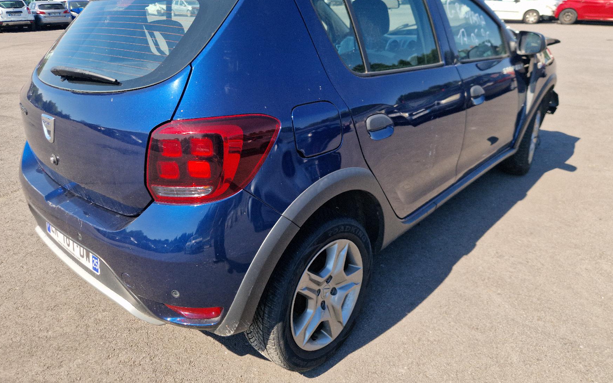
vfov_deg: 49.1
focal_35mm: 25
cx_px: 304
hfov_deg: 72.5
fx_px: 418
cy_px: 161
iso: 50
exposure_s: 1/714
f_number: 1.8
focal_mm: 5.4
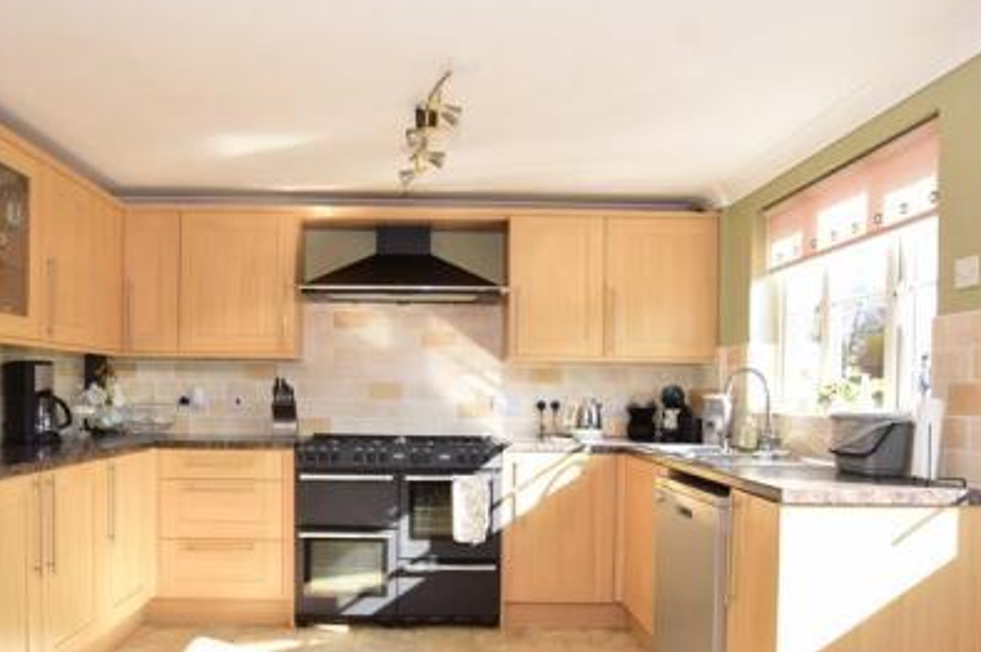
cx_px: 433
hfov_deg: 71.3
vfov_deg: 50.8
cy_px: 402
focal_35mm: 25
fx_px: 681
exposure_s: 1/100
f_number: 7.1
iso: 400
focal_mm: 10
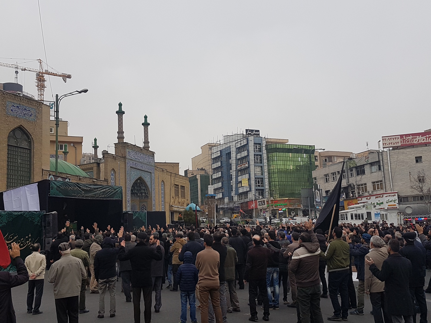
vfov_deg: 53.1
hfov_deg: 67.3
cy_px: 162
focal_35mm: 26
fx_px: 324
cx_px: 216
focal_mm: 4.2
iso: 40
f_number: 1.7
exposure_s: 1/1036
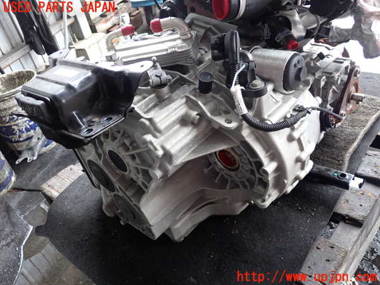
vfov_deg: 46.8
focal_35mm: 30
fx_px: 329
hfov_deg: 60.0
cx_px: 190
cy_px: 142
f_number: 2.3
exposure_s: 1/30
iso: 250
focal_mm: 5.4
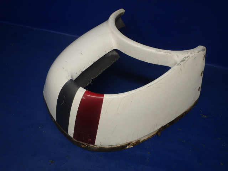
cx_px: 114
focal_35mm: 28
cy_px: 86
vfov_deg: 49.7
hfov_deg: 63.4
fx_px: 184
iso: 200
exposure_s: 1/40
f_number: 3.9
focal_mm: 5
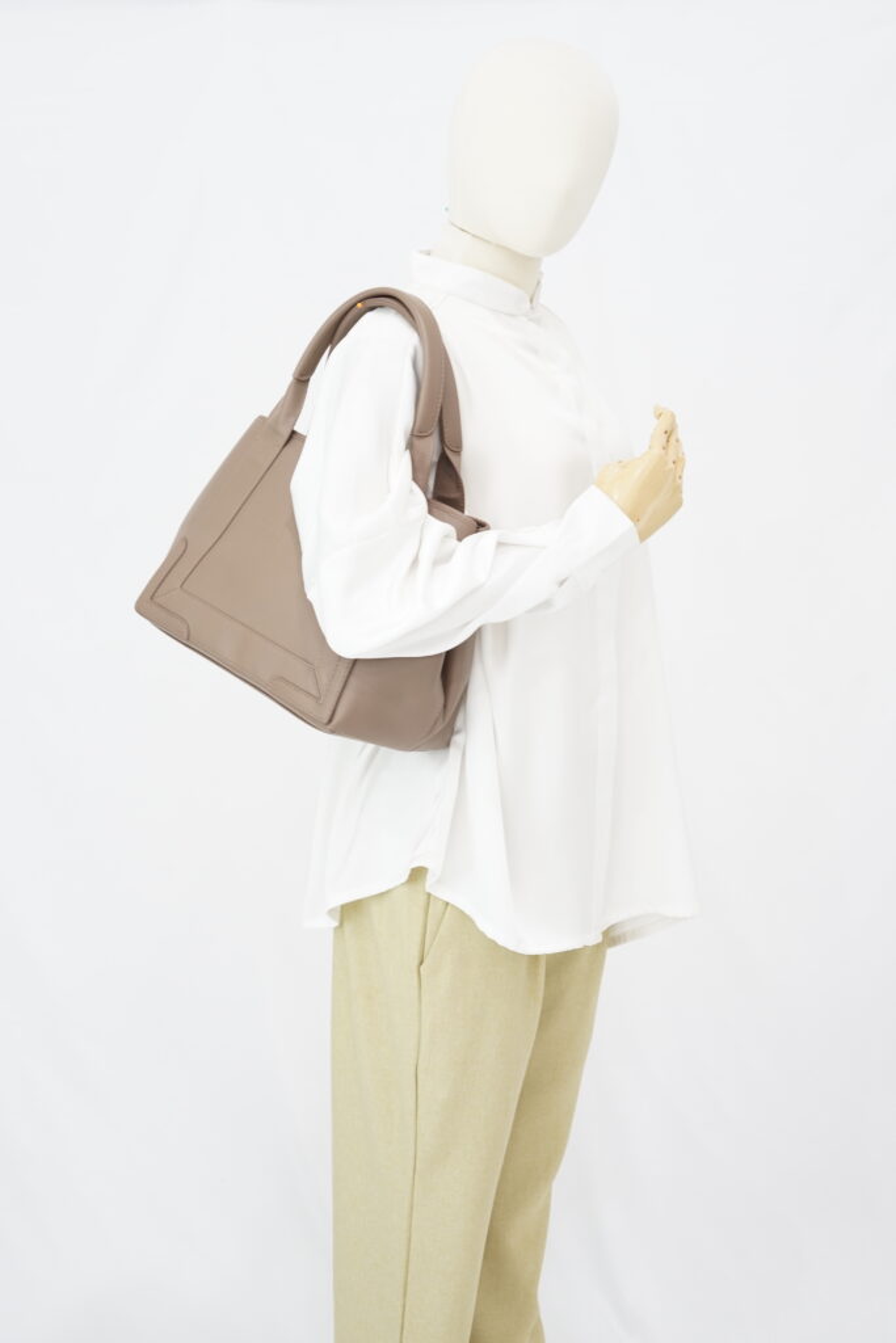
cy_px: 672
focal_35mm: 50
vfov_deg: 39.6
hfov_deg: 27.0
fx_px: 1866
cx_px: 448
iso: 640
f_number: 6.3
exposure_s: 1/5
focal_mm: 50
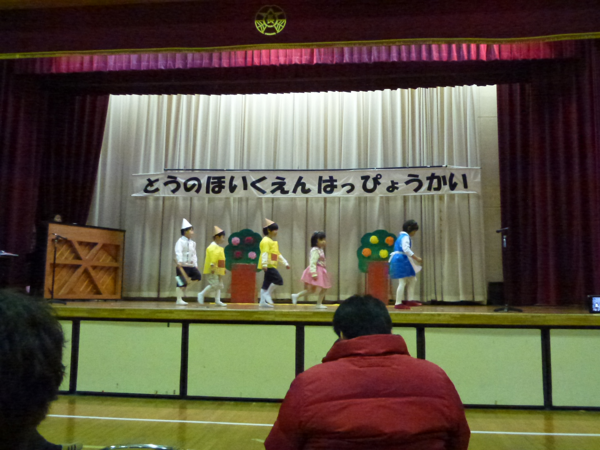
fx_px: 520
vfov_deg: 46.8
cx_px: 300
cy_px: 225
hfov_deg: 60.0
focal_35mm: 30
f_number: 3.5
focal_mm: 5.4
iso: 1600
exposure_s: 1/60
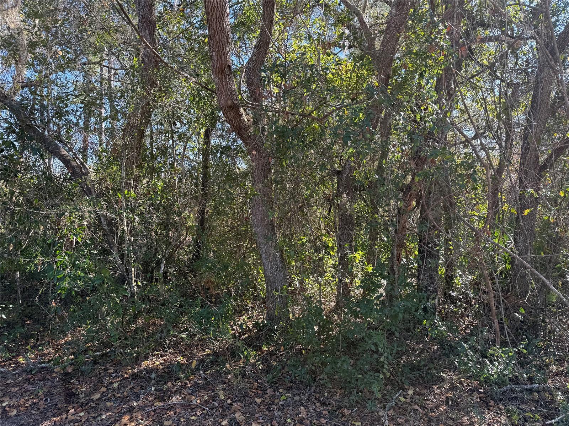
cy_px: 213
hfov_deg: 71.6
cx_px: 284
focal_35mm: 24
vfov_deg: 56.8
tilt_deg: -1.8
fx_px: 394
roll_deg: +0.4
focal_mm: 6.76
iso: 80
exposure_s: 1/497
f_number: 1.78
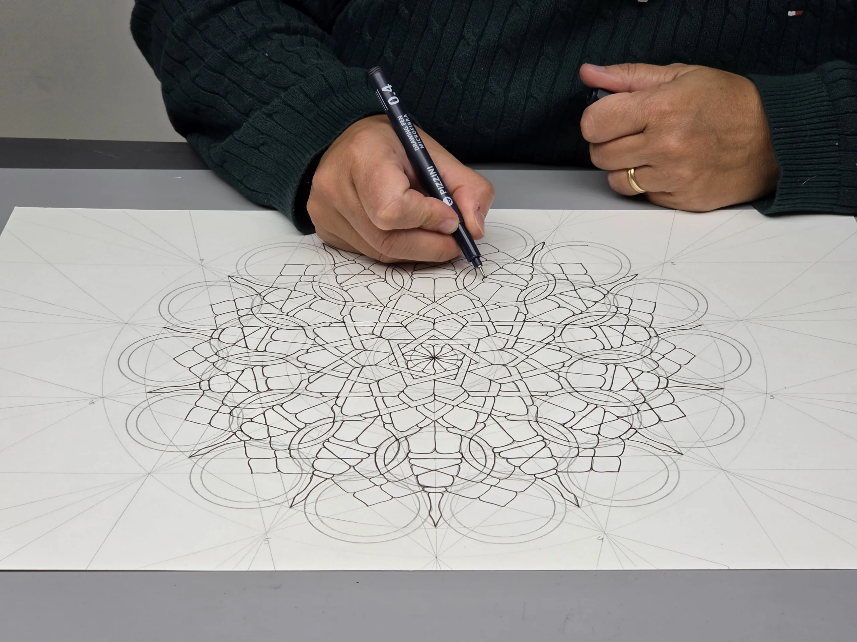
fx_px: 1708
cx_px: 428
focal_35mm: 69
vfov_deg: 21.3
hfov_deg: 28.2
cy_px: 321
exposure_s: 1/100
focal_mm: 7
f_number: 2.4
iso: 32
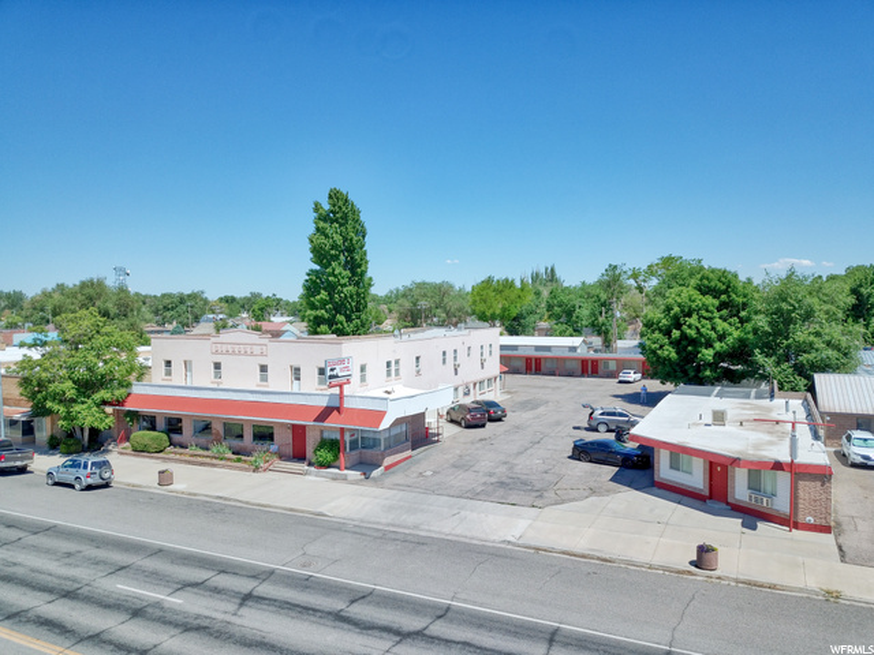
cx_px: 437
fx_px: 656
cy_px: 328
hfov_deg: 67.3
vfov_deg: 53.1
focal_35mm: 26
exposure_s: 1/1376
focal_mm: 4.73
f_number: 2.2
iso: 100
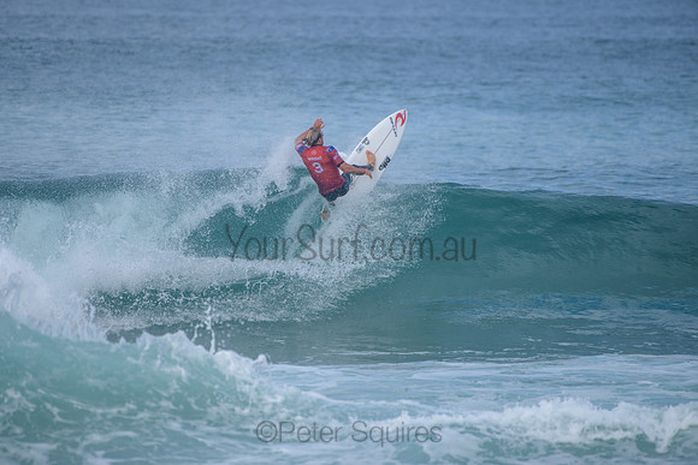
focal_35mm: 552
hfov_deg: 3.7
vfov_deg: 2.5
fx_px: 10696
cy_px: 218
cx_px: 323
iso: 320
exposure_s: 1/2000
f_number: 5.6
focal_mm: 500
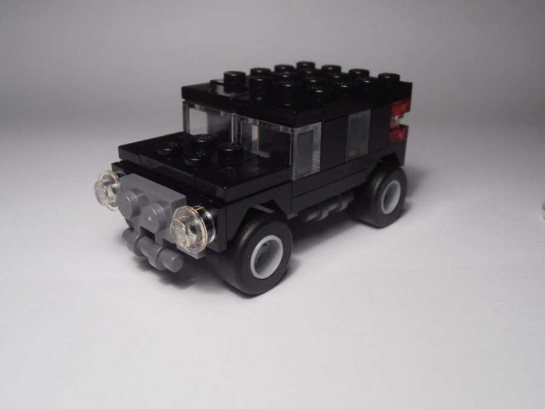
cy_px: 204
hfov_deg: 50.1
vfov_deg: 38.7
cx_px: 272
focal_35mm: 37
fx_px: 583
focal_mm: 6.61
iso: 80
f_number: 3.9
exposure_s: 1/60
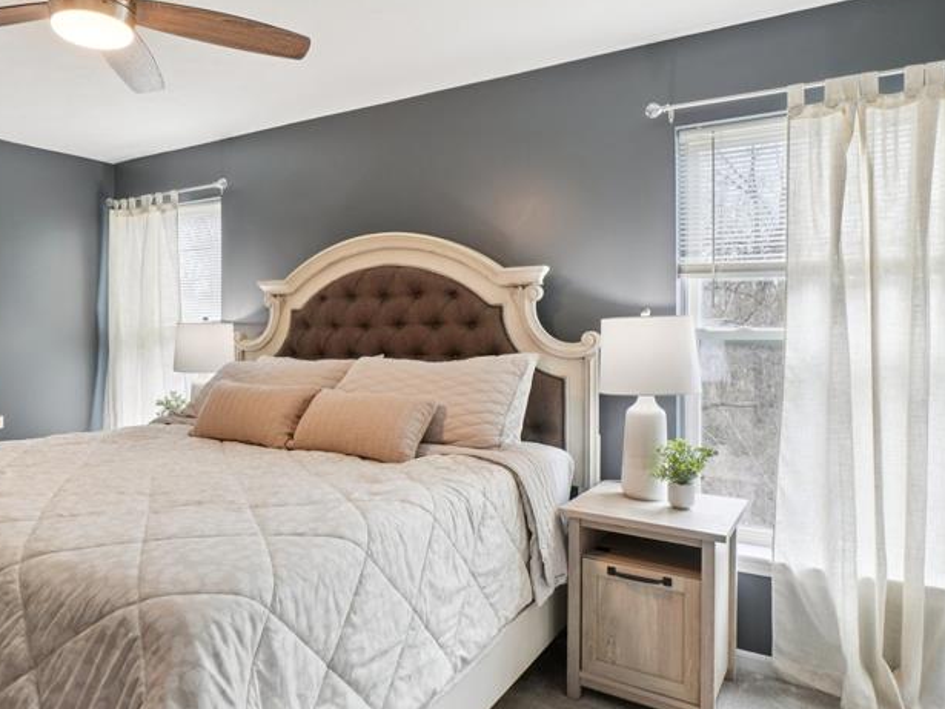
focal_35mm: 24
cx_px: 370
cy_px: 335
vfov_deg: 56.8
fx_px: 655
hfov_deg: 70.7
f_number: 8
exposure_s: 1/30
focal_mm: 10
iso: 400
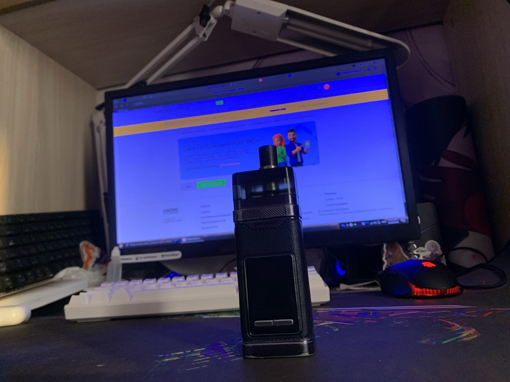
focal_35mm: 26
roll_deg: +3.3
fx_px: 383
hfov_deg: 67.3
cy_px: 191
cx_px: 255
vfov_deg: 53.1
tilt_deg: +11.6
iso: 160
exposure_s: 1/60
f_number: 1.8
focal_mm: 4.25
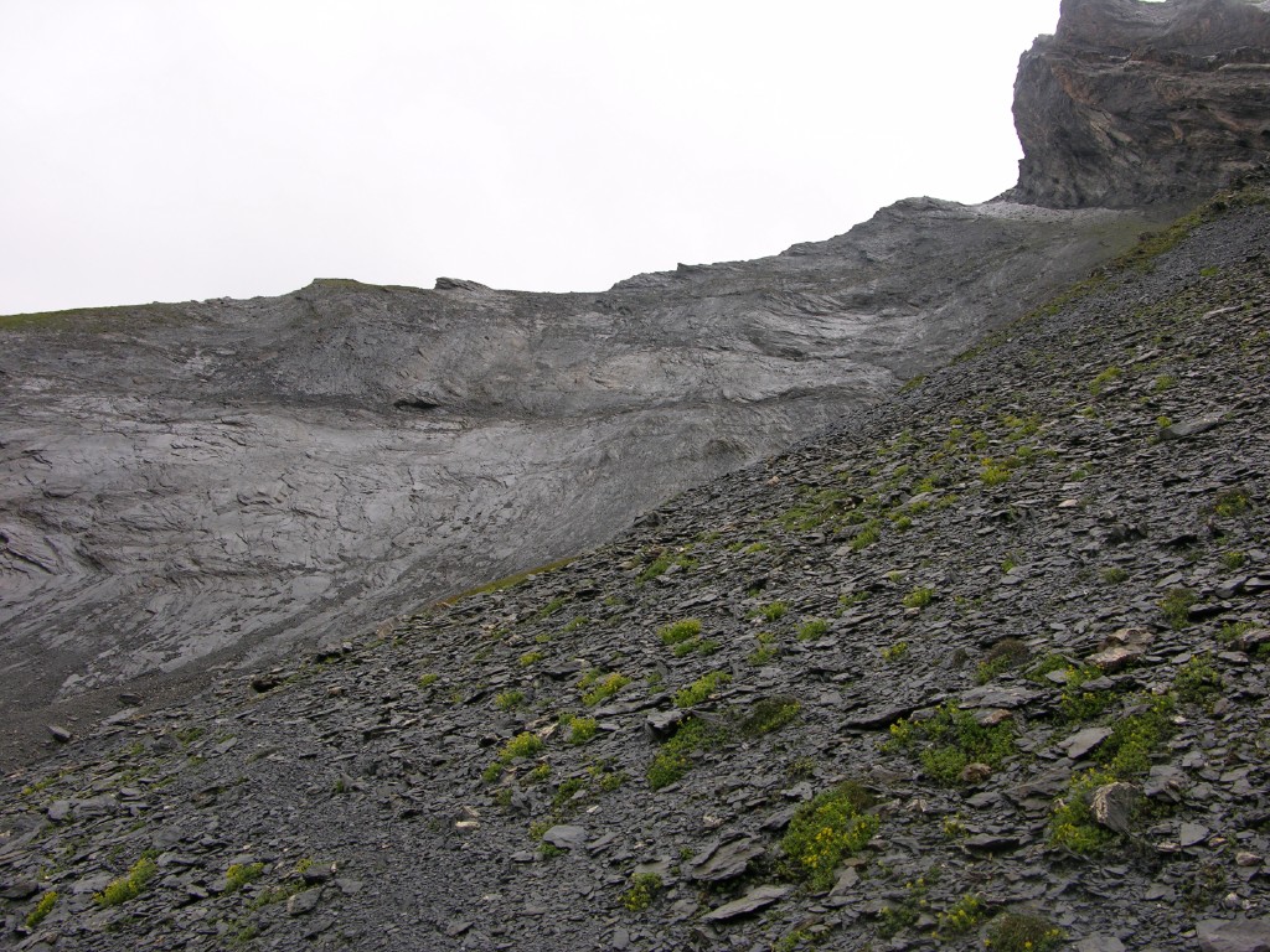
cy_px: 476
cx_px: 635
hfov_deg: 52.6
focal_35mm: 35
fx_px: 1284
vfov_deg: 40.7
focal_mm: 8.9
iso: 50
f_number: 4
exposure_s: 1/85
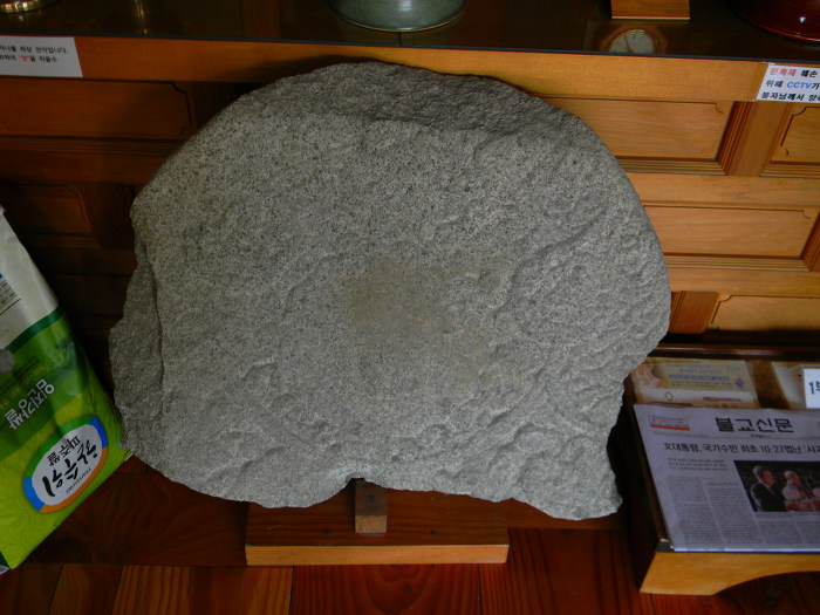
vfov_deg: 39.7
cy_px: 308
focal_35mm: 36
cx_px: 410
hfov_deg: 51.4
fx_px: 853
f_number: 3.7
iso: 80
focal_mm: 6.4
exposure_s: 1/24.7
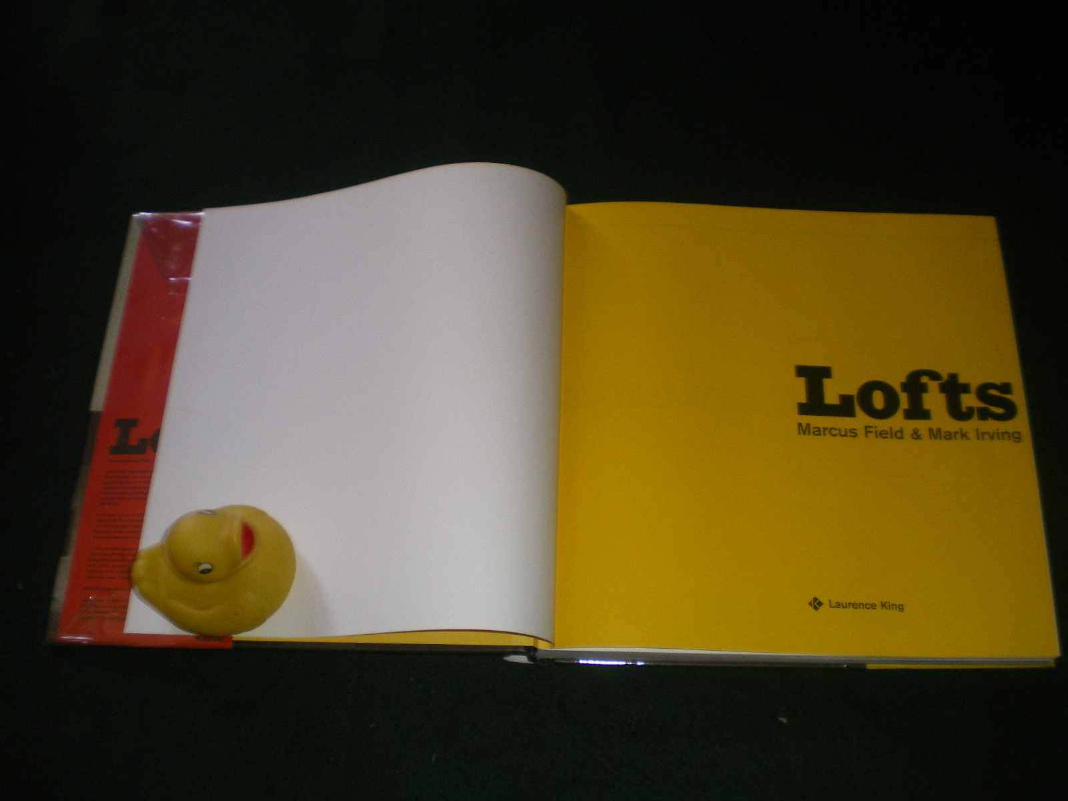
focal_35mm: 38
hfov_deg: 49.0
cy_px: 400
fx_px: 1172
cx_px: 534
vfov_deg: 37.7
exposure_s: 1/50
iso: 200
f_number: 3.1
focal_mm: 6.3
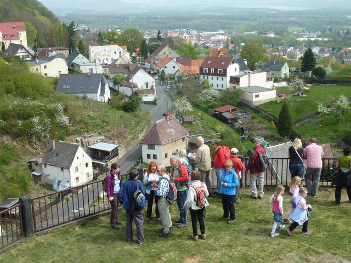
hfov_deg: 39.7
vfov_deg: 30.3
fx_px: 487
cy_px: 132
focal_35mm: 48
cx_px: 176
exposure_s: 1/320
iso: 80
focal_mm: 7.9
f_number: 4
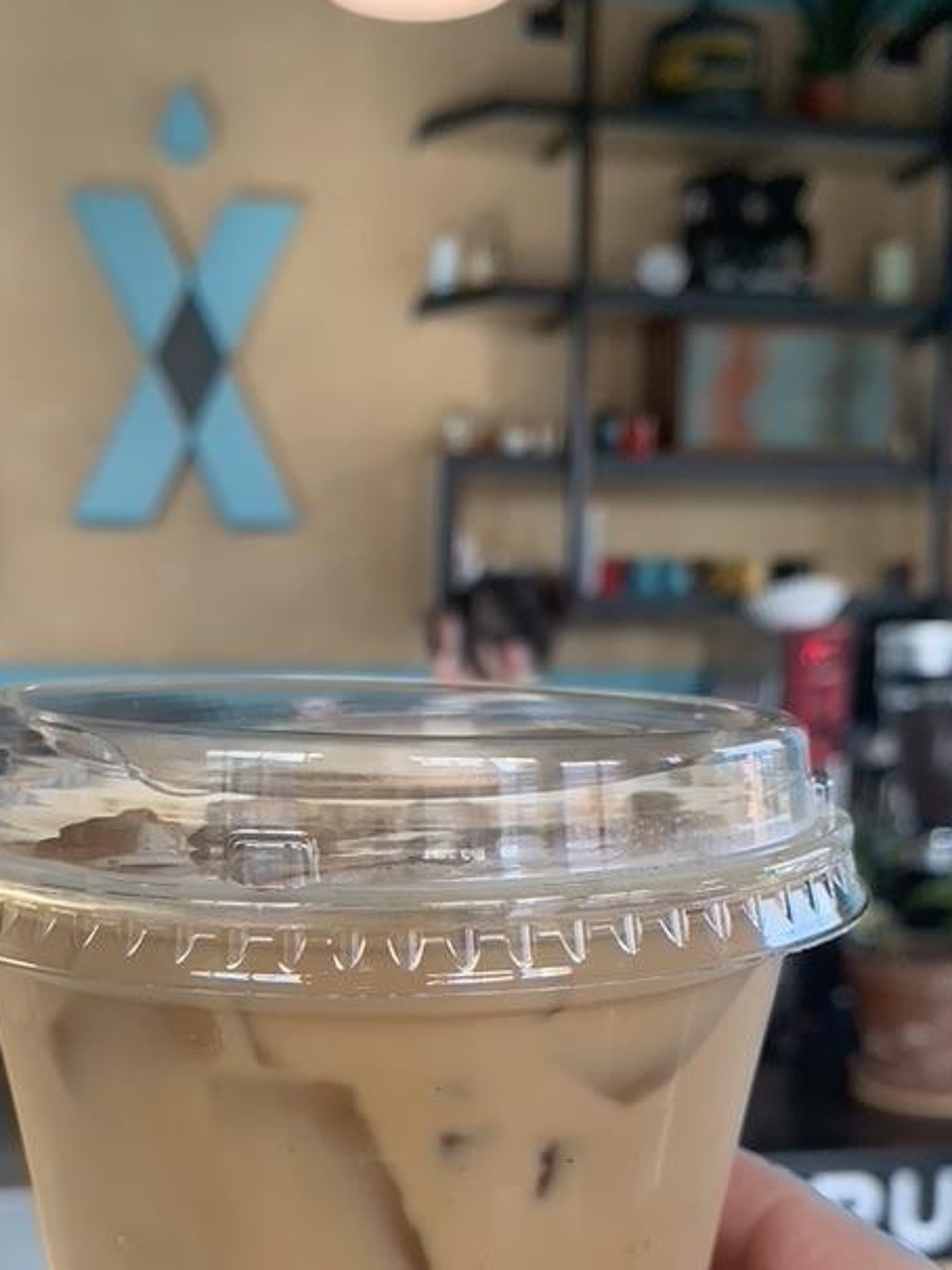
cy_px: 867
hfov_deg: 32.7
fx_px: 1613
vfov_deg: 42.2
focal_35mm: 44
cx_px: 359
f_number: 1.8
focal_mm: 4.25
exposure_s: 1/122
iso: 40
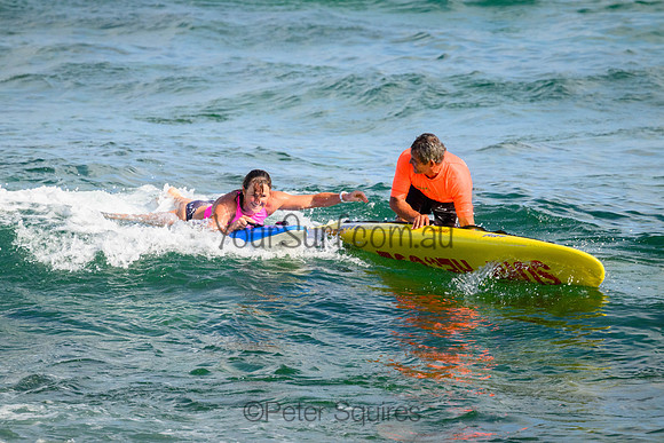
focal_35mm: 800
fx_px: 14758
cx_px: 332
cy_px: 222
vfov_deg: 1.7
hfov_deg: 2.6
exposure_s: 1/2000
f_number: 11
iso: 1800
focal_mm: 800
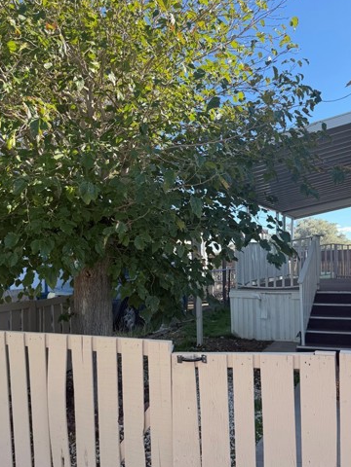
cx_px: 163
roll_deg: -0.6
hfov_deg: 44.1
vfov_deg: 56.3
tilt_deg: -0.3
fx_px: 433
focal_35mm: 32
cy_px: 283
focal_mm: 6.76
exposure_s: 1/1005
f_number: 1.78
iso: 100
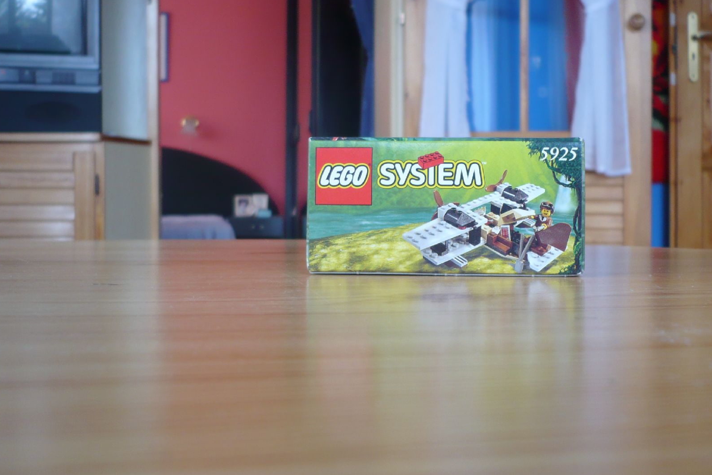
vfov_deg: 29.8
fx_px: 890
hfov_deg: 43.5
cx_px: 406
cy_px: 209
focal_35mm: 45
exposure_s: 1/30
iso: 100
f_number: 2.8
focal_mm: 5.8
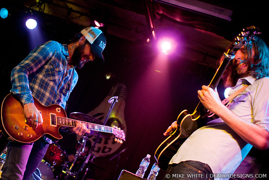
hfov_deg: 43.6
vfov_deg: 29.9
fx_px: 336
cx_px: 134
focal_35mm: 45
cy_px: 90
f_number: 1.4
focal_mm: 30
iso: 1000
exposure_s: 1/50
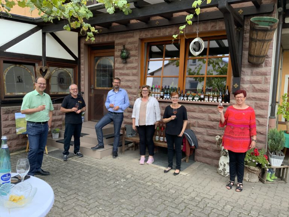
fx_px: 242
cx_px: 144
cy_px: 108
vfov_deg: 48.2
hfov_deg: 61.7
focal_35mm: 29
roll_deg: -1.4
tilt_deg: -6.6
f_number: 1.8
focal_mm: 3
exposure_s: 1/60
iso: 80
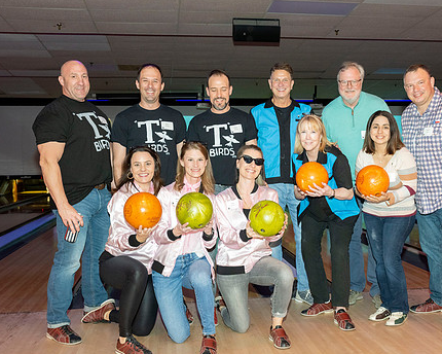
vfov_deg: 34.9
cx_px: 263
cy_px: 194
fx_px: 563
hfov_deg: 42.7
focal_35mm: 43
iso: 1600
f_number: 5.6
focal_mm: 33.5
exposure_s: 1/60
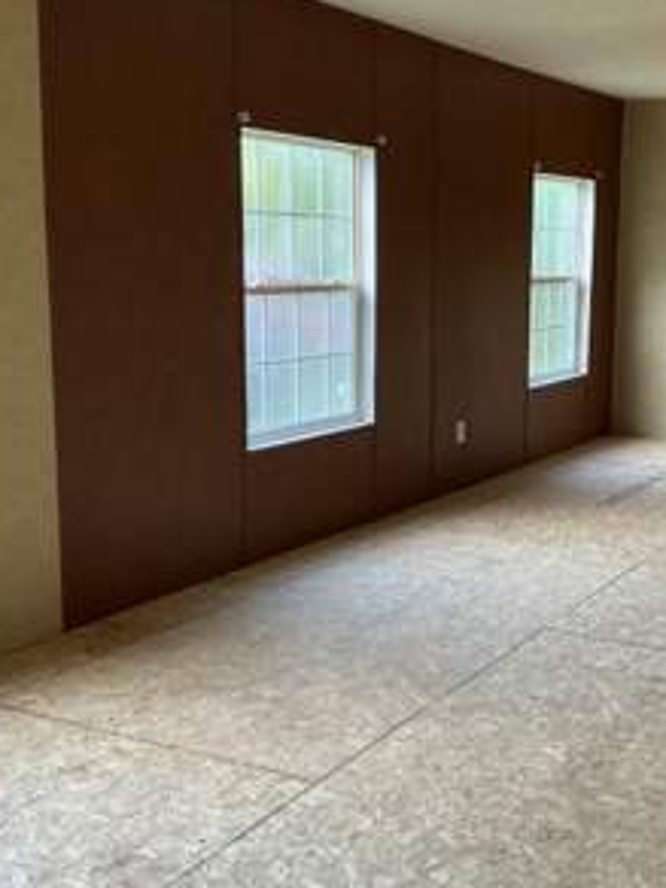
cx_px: 547
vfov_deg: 41.2
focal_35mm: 46
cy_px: 461
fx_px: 1180
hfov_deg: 30.6
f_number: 1.8
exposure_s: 1/60
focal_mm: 3
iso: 160
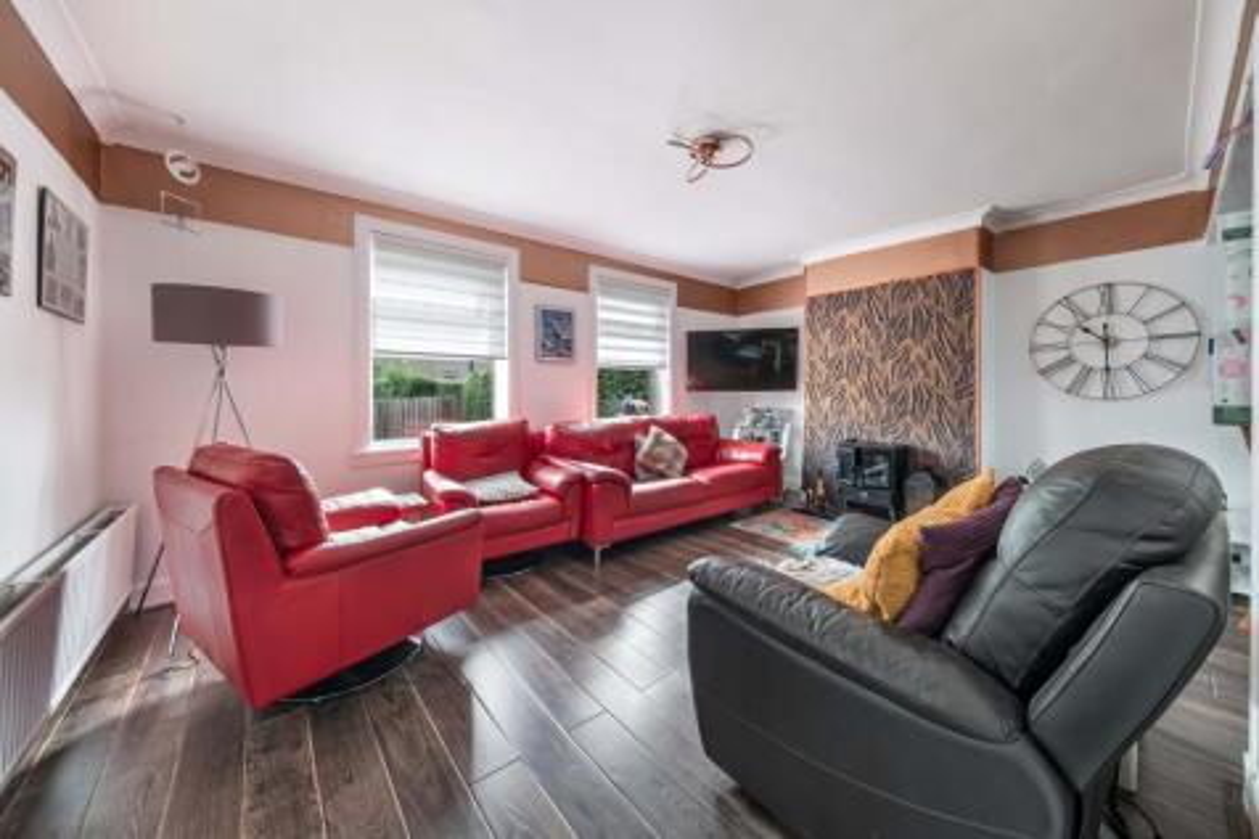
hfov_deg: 112.6
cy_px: 420
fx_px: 419
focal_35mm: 12
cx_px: 630
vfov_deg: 90.0
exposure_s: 1/10
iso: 250
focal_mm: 8
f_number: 5.6
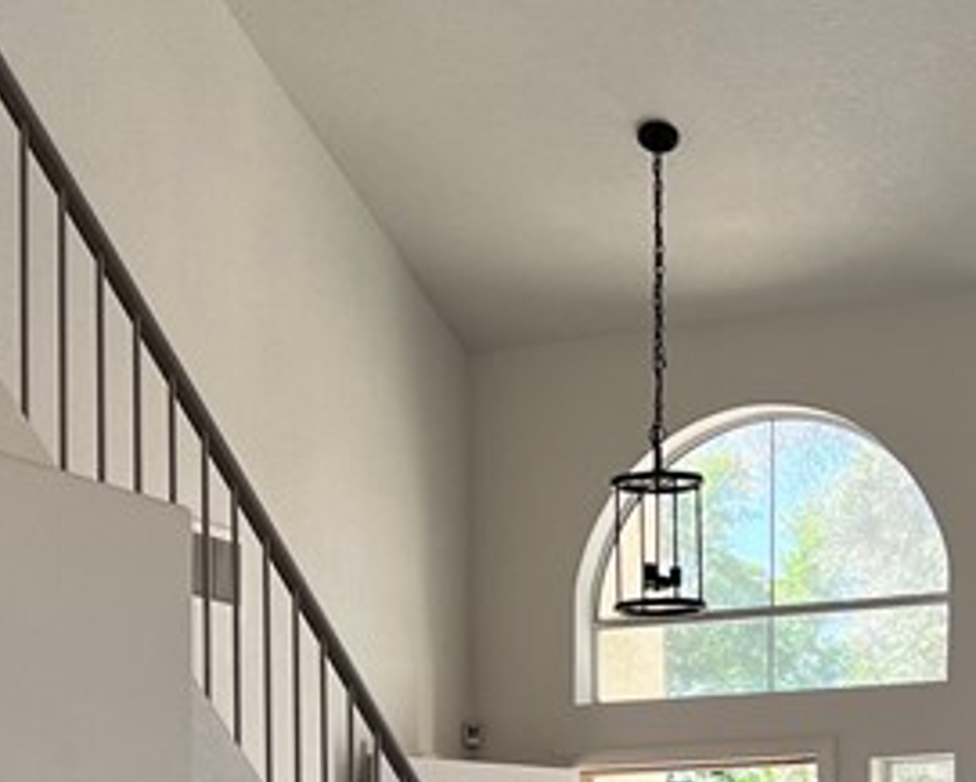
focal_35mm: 96
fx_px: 2774
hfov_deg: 20.0
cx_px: 522
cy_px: 1009
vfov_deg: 15.3
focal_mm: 5.7
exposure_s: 1/371
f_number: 1.5
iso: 50
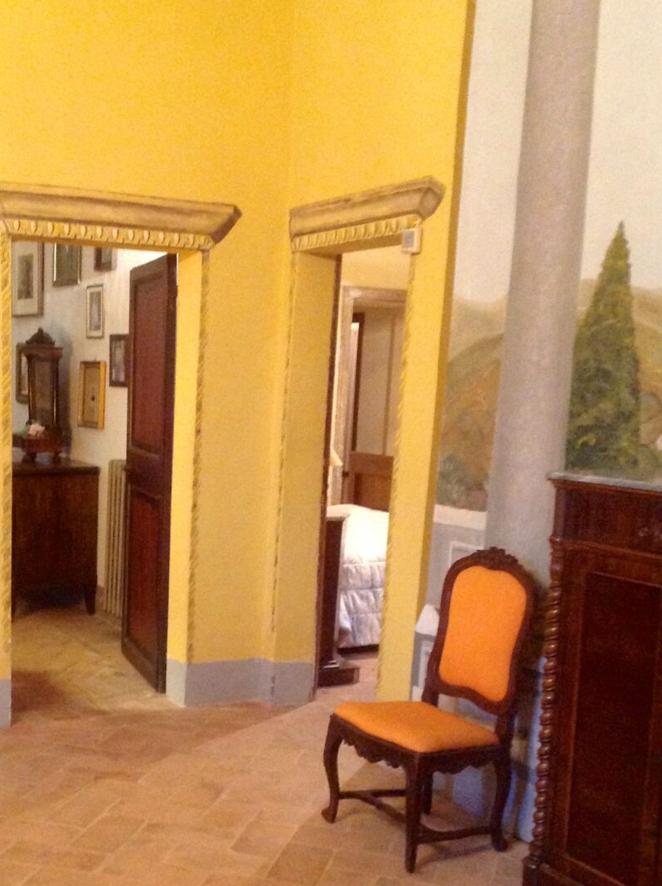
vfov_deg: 37.9
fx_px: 1278
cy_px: 574
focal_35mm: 50
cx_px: 199
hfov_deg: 28.8
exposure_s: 1/15
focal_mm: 4.28
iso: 500
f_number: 2.4
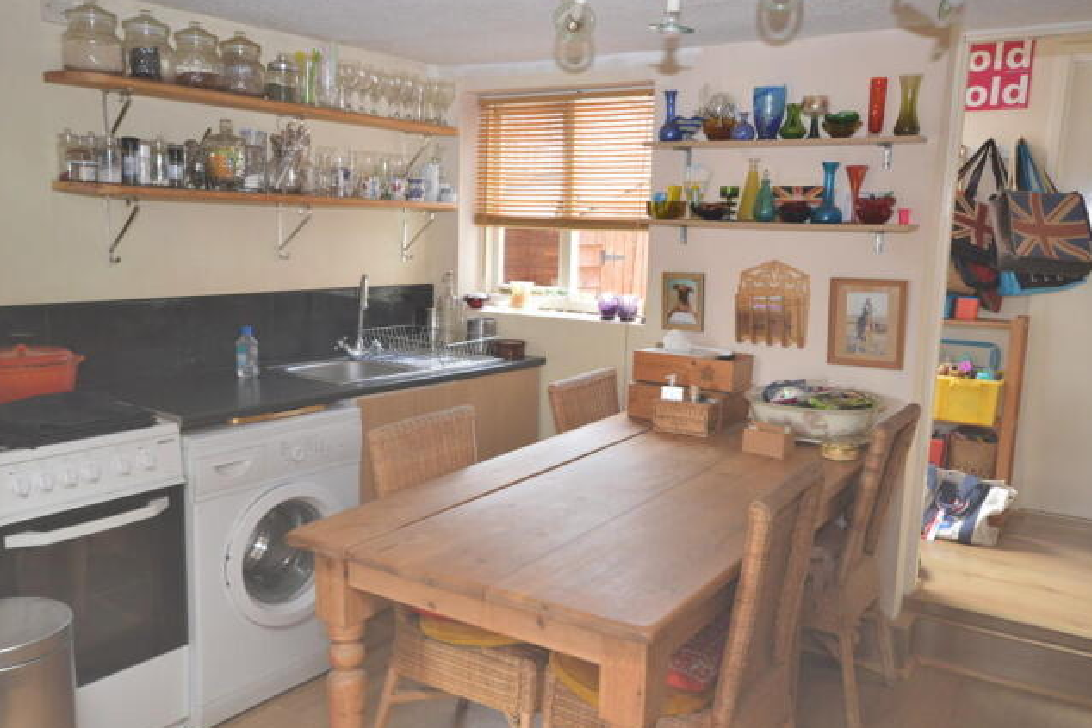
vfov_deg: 42.3
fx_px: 940
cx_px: 549
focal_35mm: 31
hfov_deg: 60.3
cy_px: 368
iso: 1250
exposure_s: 1/60
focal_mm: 20
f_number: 5.6
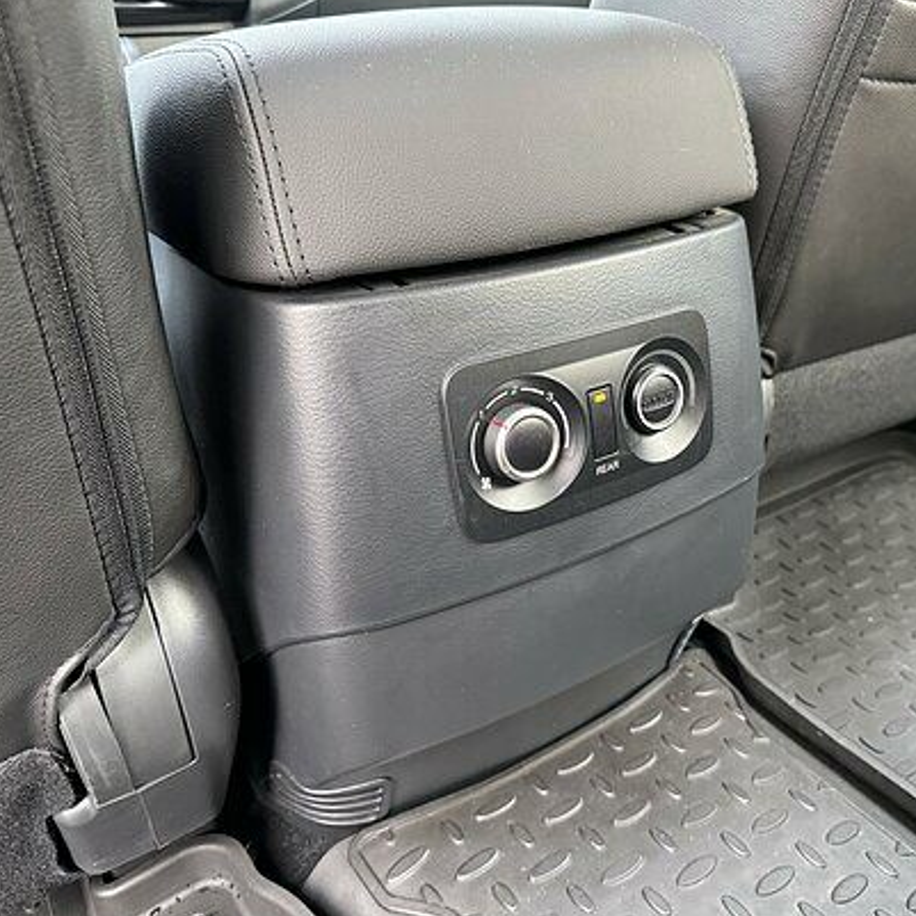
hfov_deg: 55.0
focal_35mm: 29
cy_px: 458
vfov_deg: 55.6
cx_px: 576
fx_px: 868
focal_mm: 6.76
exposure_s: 1/60
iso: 800
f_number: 1.78
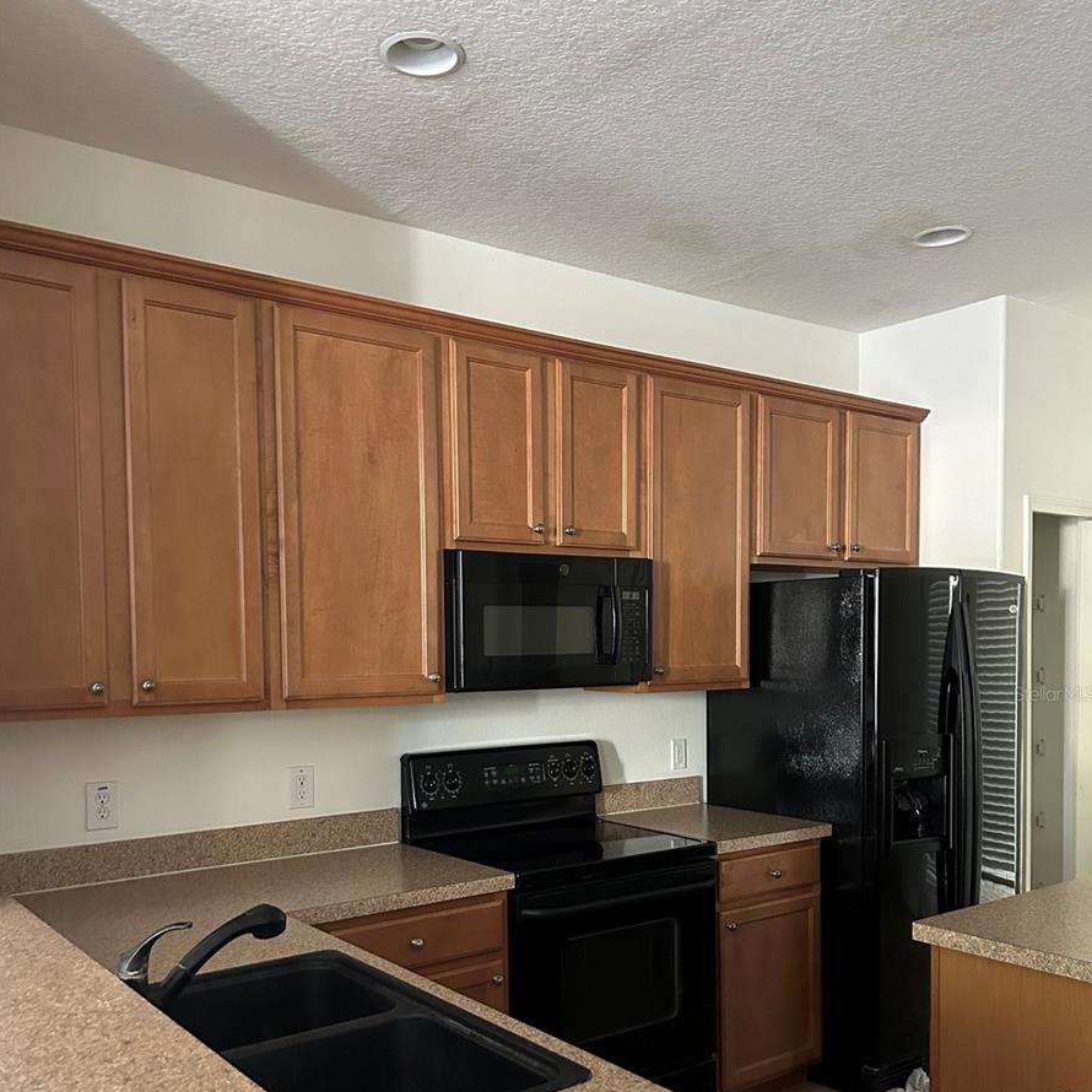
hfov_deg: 52.5
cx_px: 548
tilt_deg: -0.2
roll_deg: +0.9
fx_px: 1106
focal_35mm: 31
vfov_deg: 51.9
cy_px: 693
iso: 640
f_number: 1.5
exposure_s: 1/40
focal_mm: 5.7
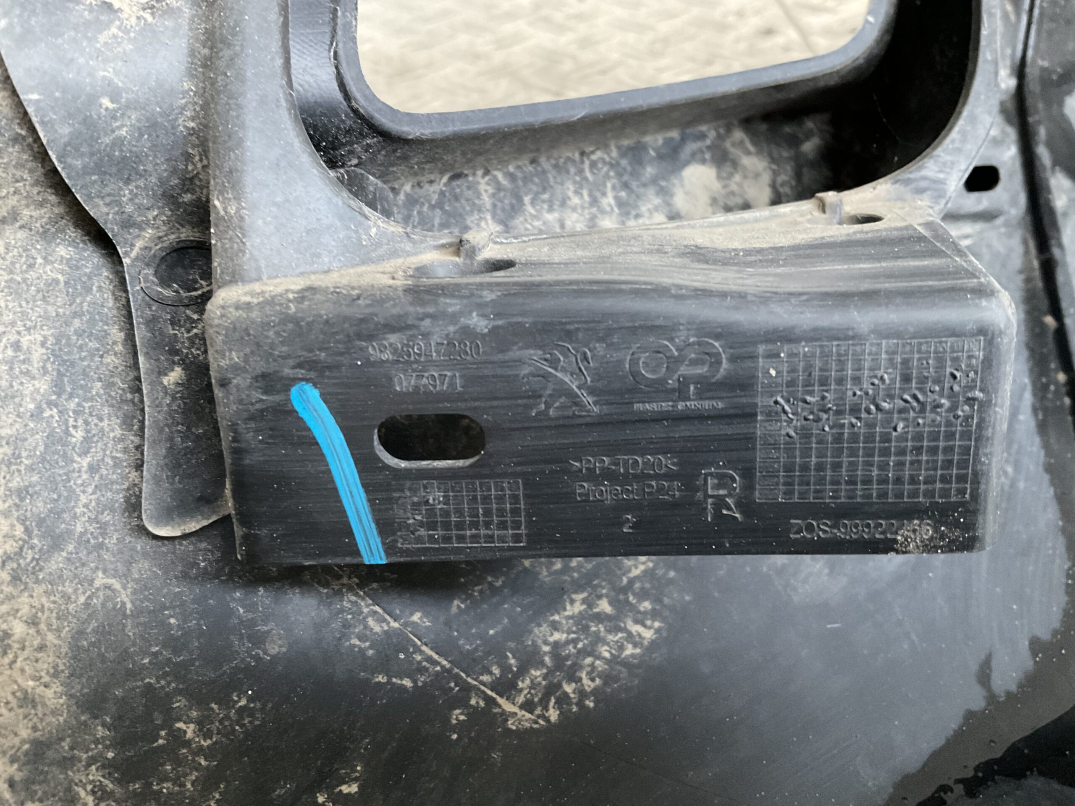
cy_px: 403
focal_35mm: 29
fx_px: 901
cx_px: 538
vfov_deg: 48.2
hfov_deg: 61.7
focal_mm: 3
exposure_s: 1/30
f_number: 1.8
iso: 320
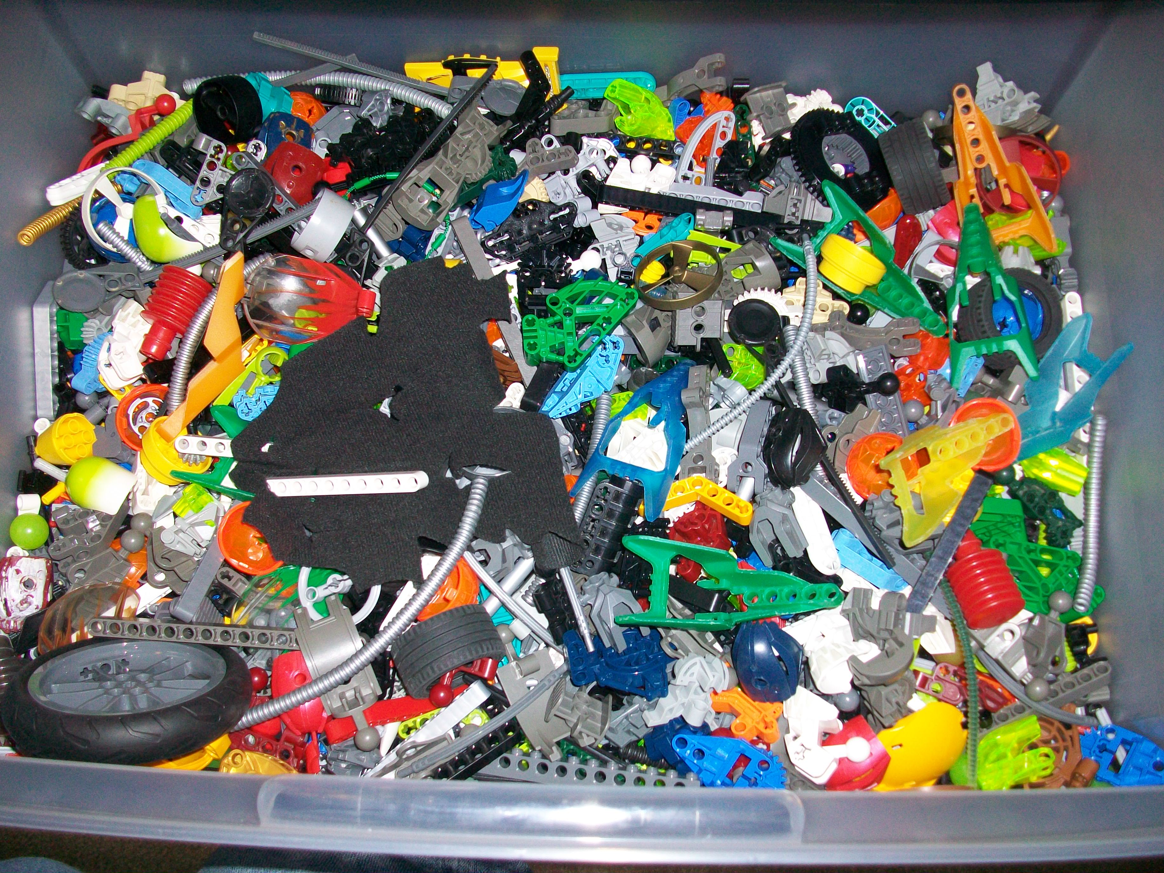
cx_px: 582
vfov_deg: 44.2
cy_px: 436
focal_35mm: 32
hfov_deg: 56.8
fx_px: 1076
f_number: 2.8
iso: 120
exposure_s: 1/60
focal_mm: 5.7
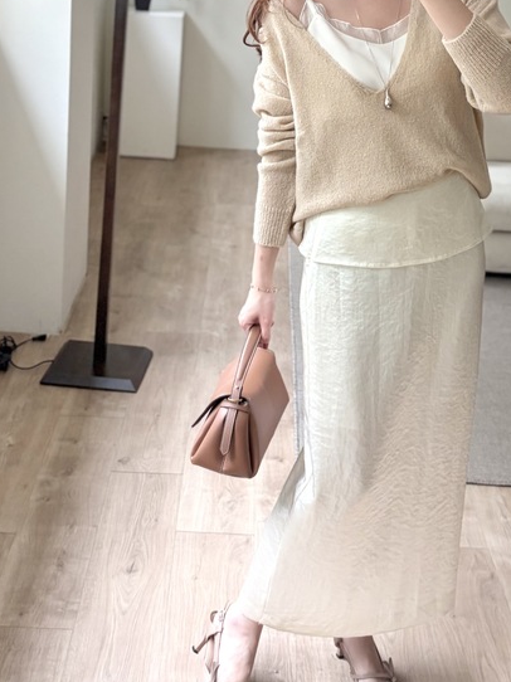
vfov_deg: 39.0
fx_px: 946
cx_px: 293
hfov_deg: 30.2
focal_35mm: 48
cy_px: 208
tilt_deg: -11.5
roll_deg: -3.6
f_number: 1.6
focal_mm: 5.96
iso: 160
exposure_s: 1/60
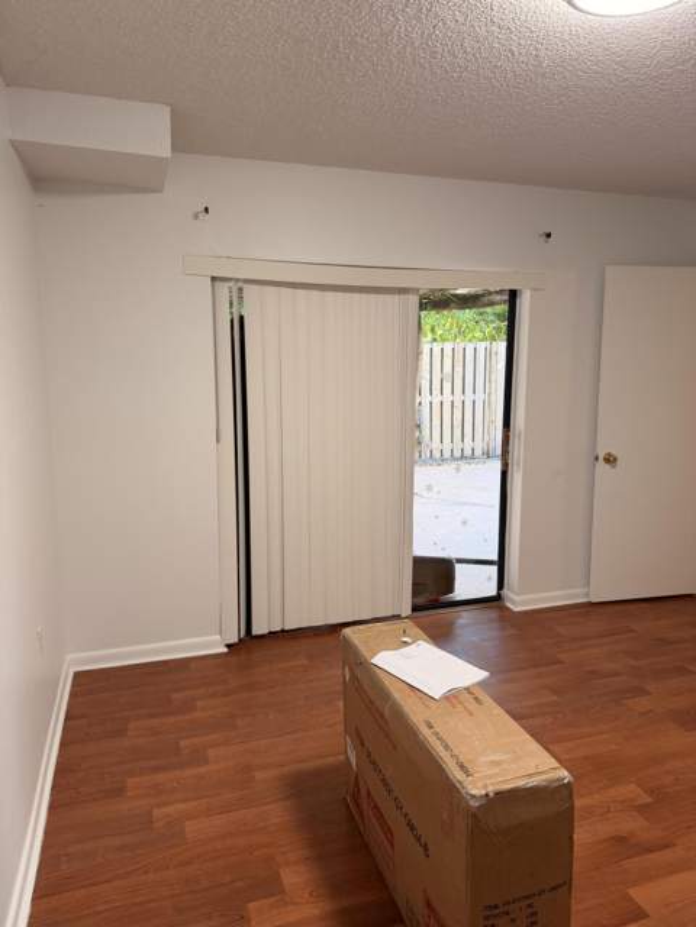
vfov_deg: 71.6
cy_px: 464
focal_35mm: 24
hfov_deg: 56.8
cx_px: 348
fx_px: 643
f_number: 1.78
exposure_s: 1/60
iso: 160
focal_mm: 6.76
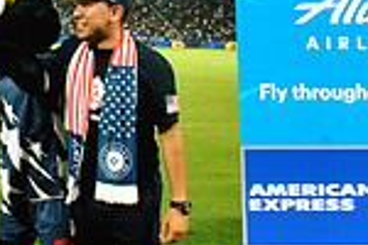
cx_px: -59
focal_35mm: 395
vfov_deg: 3.5
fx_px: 4037
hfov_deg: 5.2
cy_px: 125
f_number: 9
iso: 1250
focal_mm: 102
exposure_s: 1/320
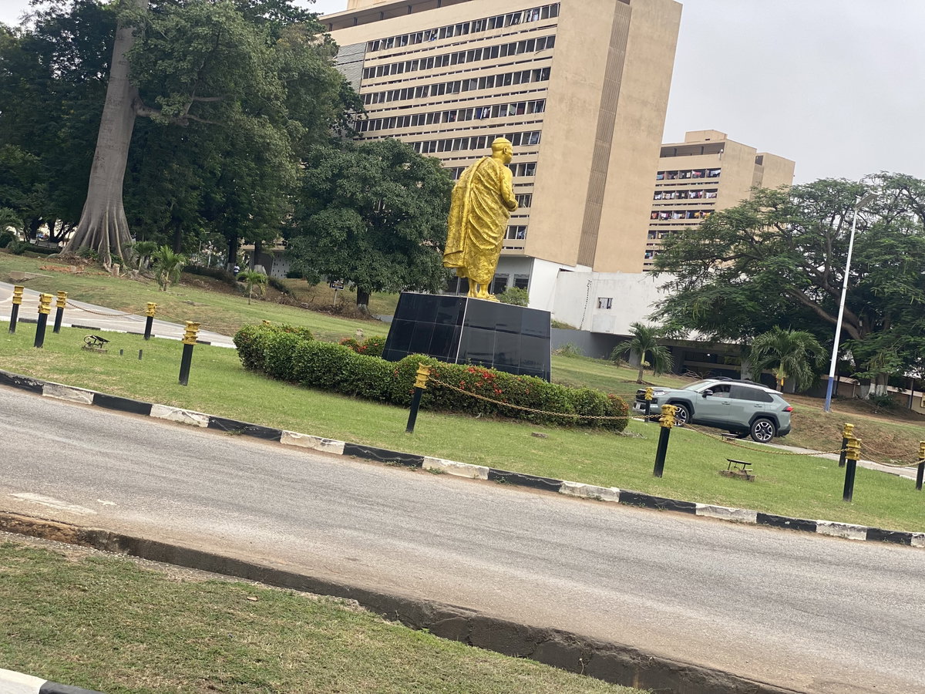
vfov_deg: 28.0
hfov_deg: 36.8
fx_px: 1390
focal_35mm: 52
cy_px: 347
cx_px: 462
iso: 20
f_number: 2
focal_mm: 6
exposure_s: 1/428
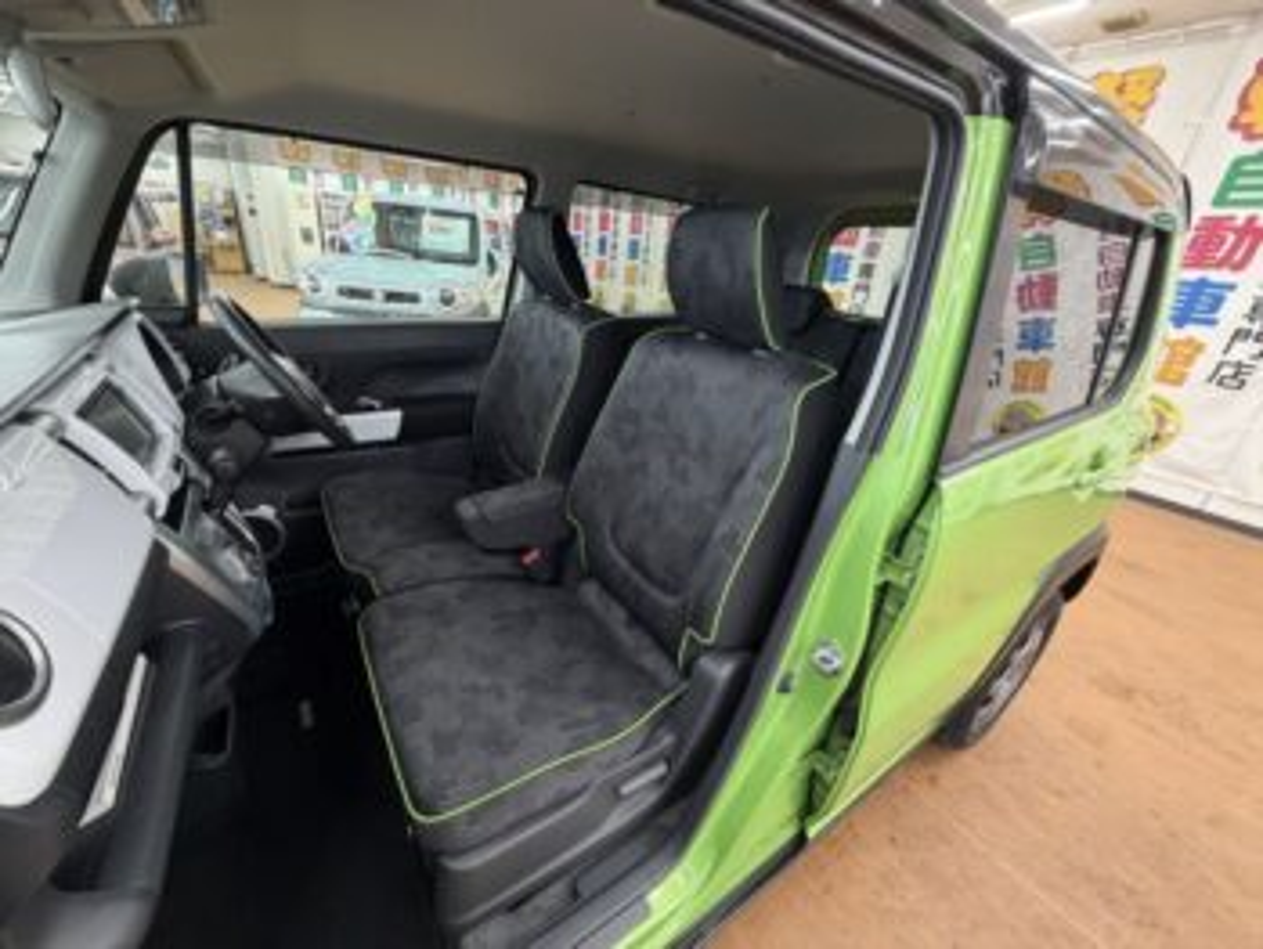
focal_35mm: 14
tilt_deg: -22.0
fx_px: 511
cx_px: 632
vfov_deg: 85.7
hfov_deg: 102.0
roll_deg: -6.0
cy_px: 474
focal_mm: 2.22
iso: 250
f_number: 2.2
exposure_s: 1/50
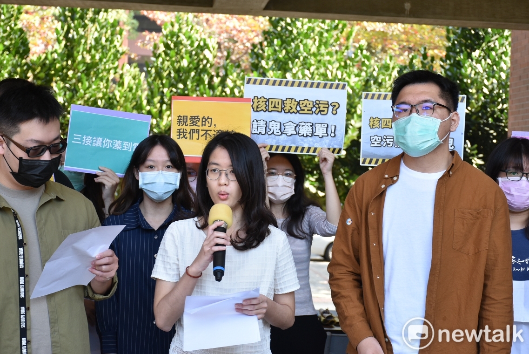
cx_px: 264
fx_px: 1103
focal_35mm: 75
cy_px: 177
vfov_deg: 18.2
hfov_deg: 27.0
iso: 400
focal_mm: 50
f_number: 6.3
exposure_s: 1/160
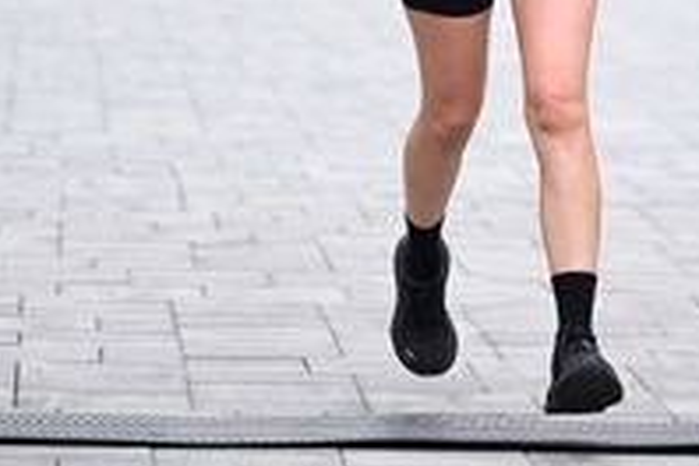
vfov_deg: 4.5
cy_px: -286
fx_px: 5941
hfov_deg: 6.7
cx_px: 552
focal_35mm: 306
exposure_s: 1/2000
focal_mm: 110
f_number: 2.8
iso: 640
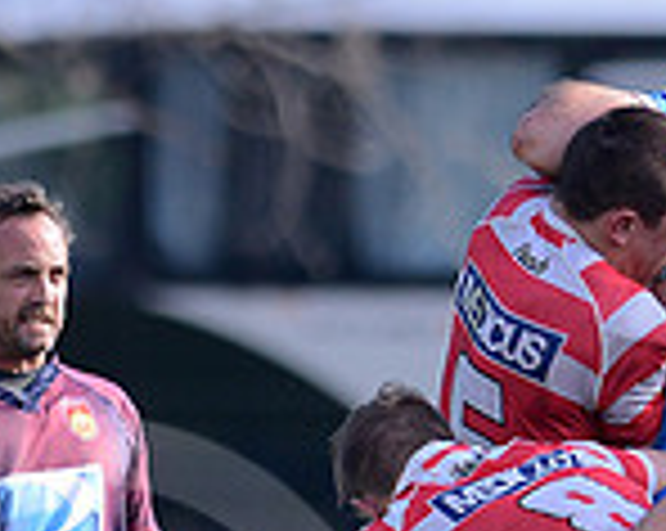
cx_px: 850
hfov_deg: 1.3
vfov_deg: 1.0
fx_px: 30394
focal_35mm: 1544
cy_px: 749
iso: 560
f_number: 4
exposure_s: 1/2000
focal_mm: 420
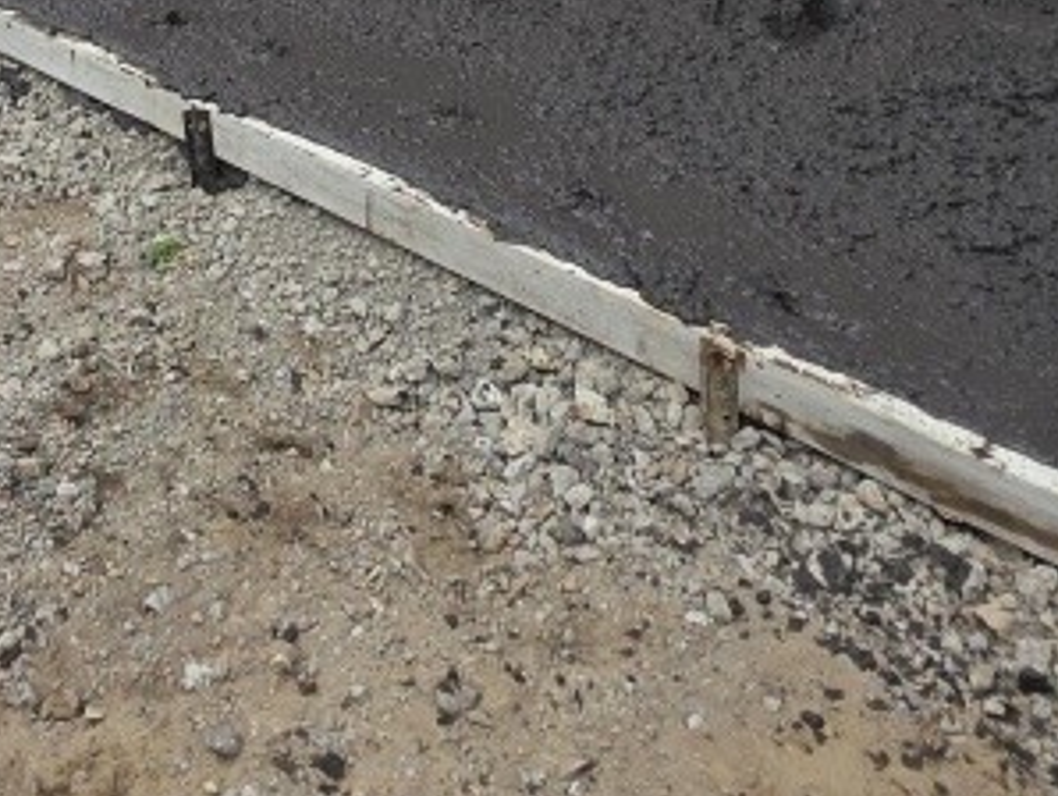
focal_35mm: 45
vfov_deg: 28.2
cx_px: 215
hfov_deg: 40.4
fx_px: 1376
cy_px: -151
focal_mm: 2.2
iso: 25
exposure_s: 1/100
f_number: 1.9
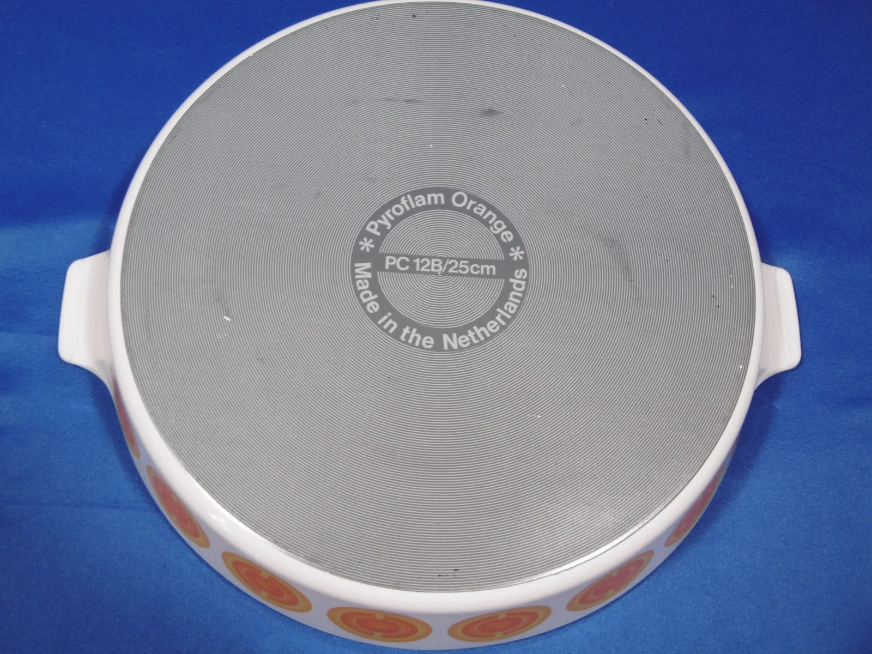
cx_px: 436
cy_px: 327
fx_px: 1083
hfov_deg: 43.9
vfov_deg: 33.6
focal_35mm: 43
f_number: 3.8
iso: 100
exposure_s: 1/13
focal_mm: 7.7
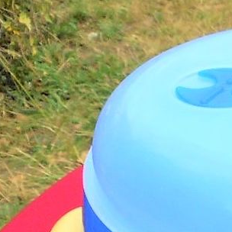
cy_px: 231
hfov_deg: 16.6
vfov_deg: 17.2
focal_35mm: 99
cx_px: 304
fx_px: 751
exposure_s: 1/800
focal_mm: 6
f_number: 4.2
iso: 80
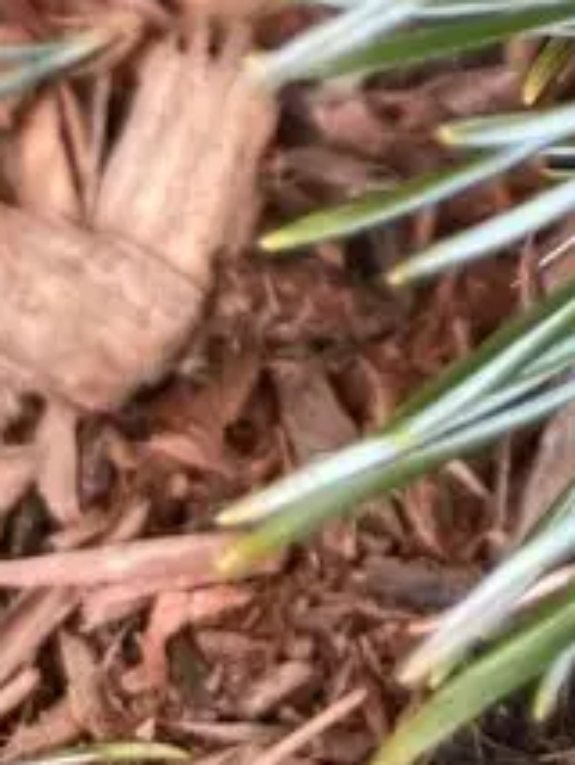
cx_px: 1046
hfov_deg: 10.5
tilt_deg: -48.3
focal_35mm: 132
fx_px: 2921
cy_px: -905
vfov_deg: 12.5
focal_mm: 5.1
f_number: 1.6
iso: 32
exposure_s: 1/122
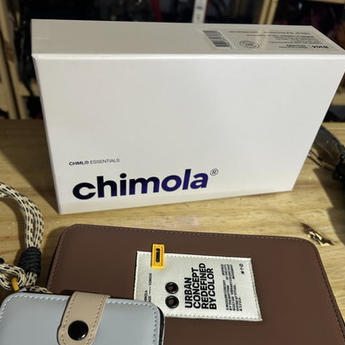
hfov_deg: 52.5
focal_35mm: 31
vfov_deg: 51.6
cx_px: 172
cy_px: 228
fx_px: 350
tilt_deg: -45.8
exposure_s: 1/50
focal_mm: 5.7
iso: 160
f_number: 1.5
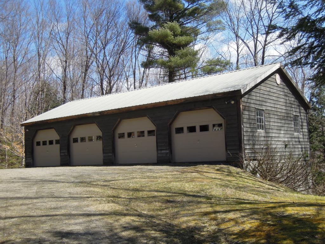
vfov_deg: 32.2
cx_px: 162
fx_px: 422
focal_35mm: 45
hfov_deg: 42.1
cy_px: 122
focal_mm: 8.1
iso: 160
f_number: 3.5
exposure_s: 1/1000
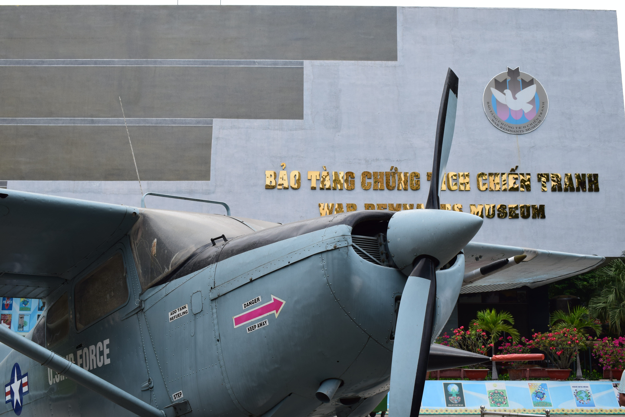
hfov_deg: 46.4
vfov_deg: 31.9
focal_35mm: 42
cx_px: 312
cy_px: 208
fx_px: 729
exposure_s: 1/320
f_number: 10
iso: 400
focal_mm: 28
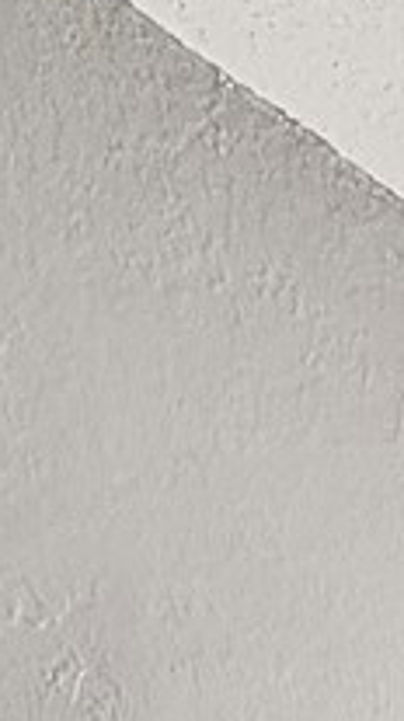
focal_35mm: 118
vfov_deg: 13.4
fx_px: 2254
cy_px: 1731
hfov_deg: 7.2
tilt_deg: +0.6
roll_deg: +0.2
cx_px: 1665
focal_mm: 2.22
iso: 320
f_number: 2.2
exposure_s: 1/60
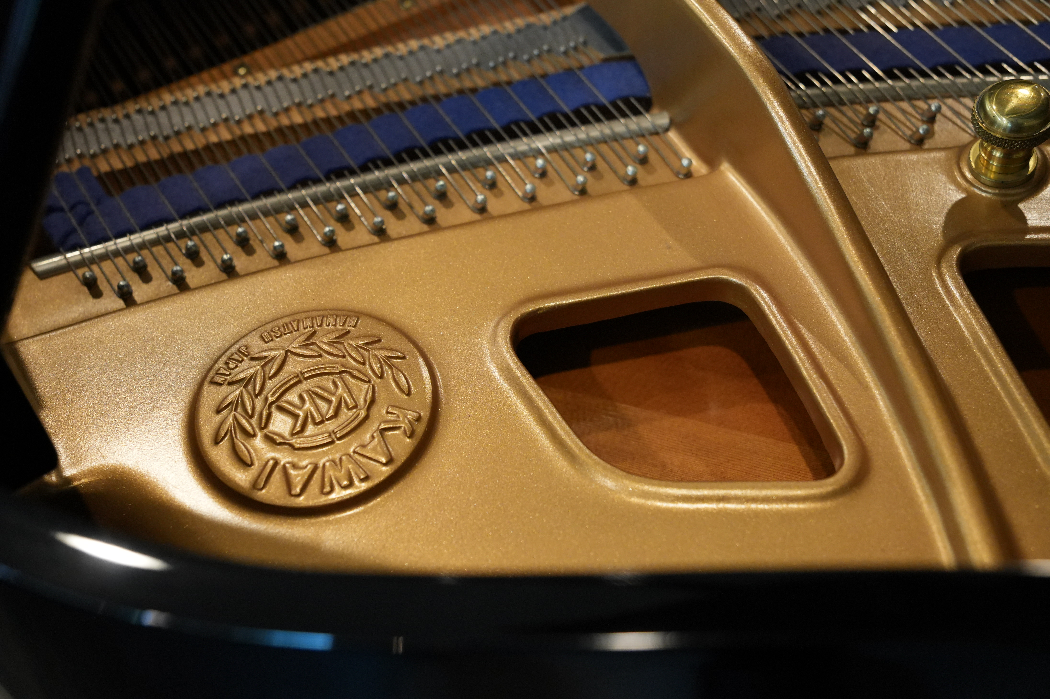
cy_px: 350
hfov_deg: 36.0
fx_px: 1618
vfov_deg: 24.4
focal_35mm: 56
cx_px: 525
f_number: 2.8
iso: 1600
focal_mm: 37
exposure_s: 1/160
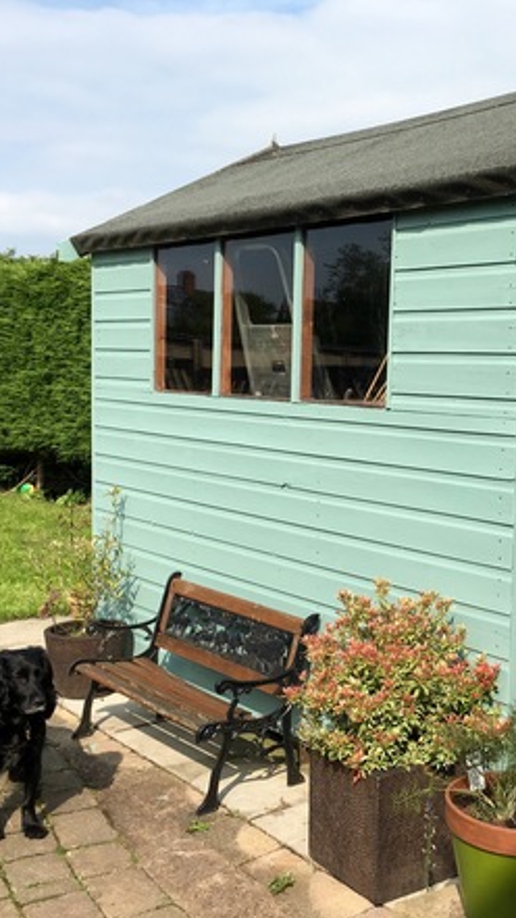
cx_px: 414
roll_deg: -0.9
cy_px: 466
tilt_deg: -4.9
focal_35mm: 43
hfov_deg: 27.2
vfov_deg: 47.4
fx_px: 1046
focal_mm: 4.15
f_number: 2.2
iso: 25
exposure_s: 1/1425
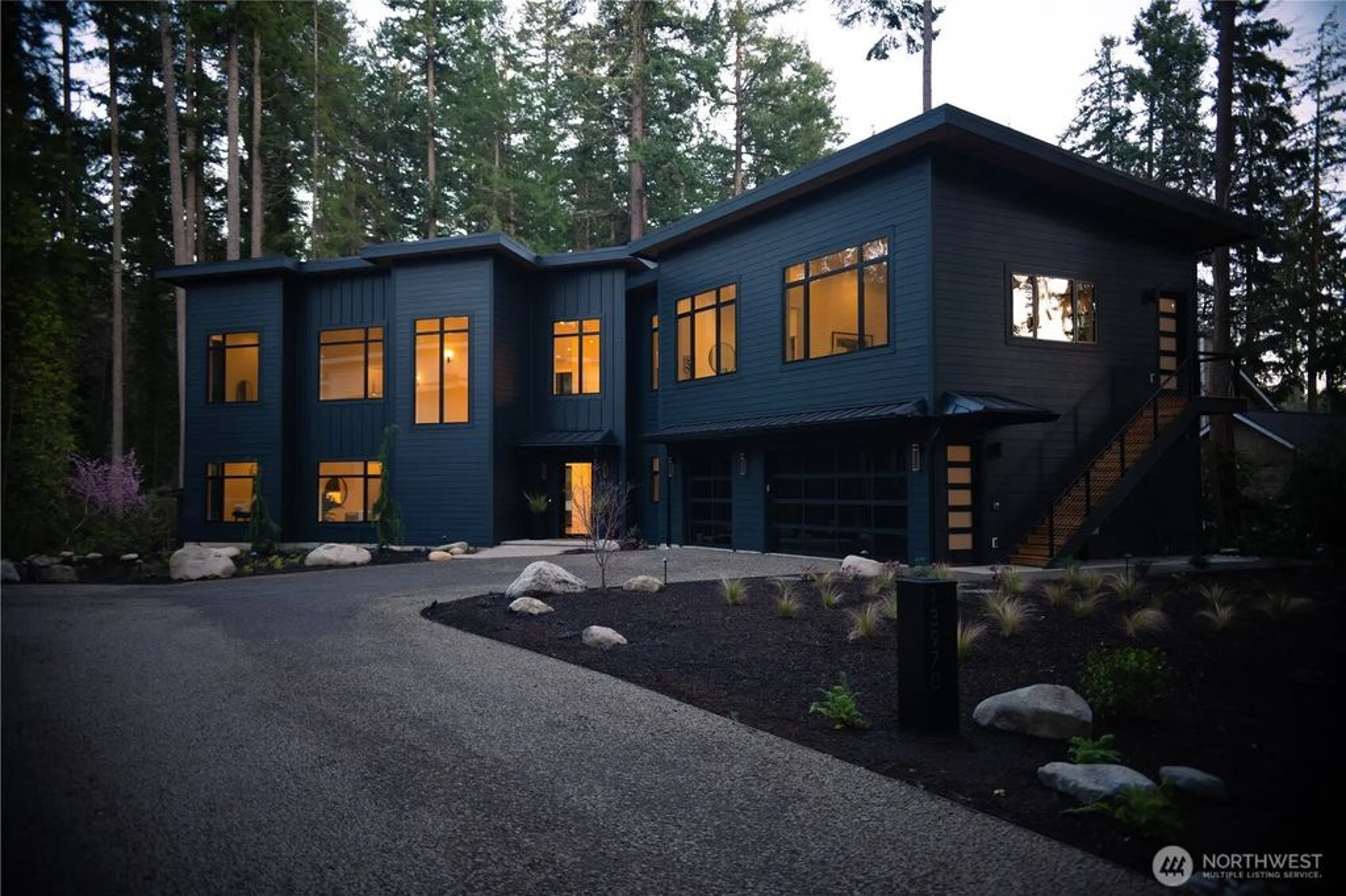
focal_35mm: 29
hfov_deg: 63.7
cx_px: 673
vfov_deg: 44.9
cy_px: 448
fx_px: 1084
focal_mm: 29
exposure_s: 1/50
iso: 200
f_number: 1.8
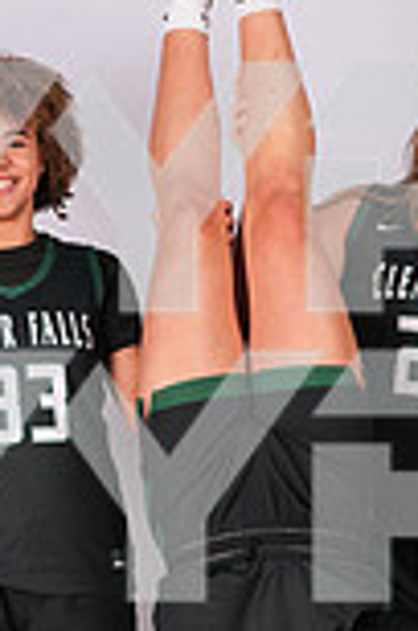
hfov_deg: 6.7
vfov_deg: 10.0
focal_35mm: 205
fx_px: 3586
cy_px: 479
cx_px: 266
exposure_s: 1/200
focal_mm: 70
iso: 400
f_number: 11
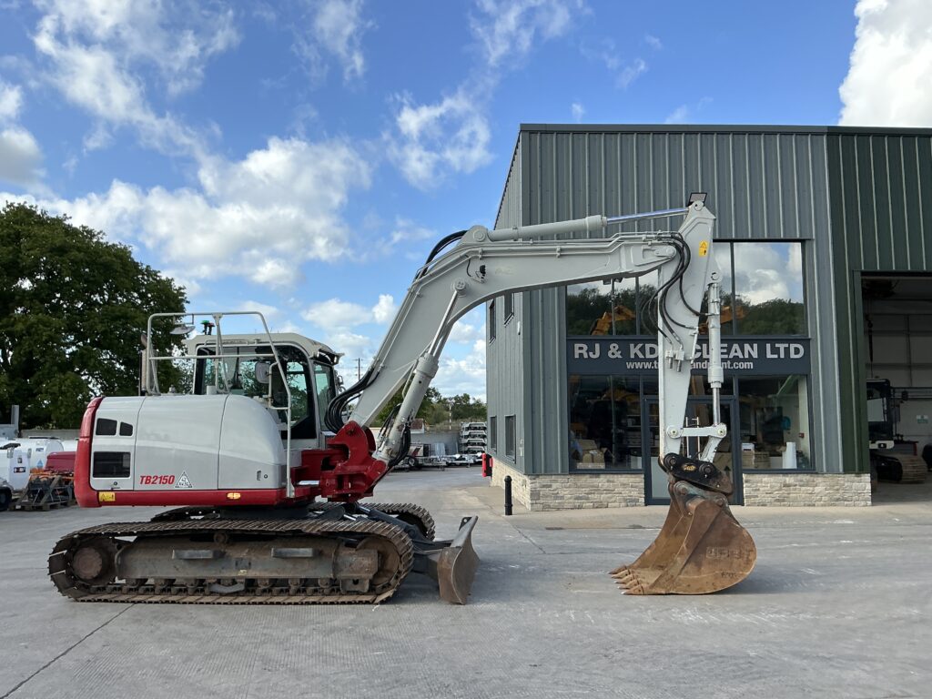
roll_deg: +0.6
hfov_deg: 63.4
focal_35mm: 28
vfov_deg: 49.7
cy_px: 350
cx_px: 466
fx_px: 754
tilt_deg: +7.2
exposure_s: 1/1279
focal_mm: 3
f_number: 1.8
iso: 25
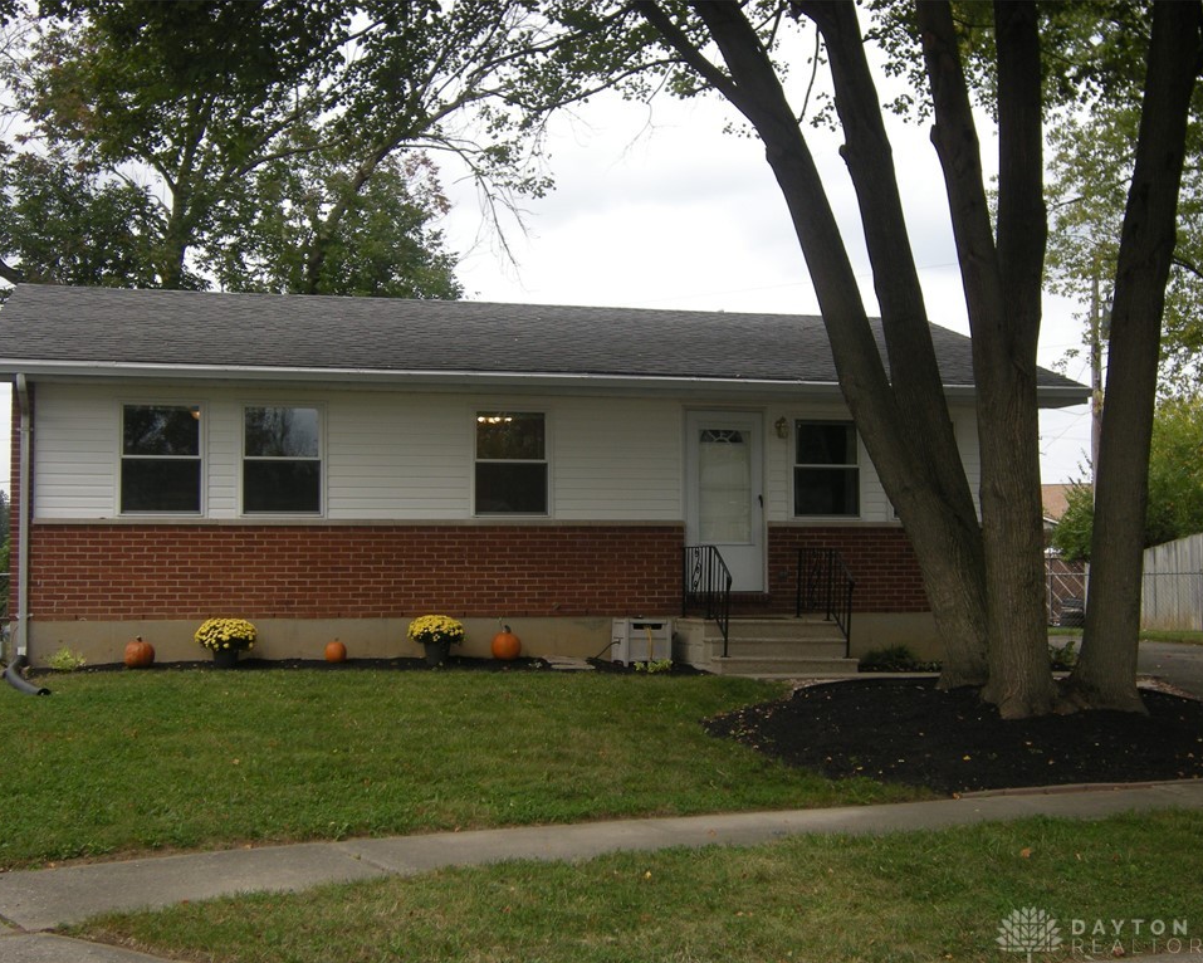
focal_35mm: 47
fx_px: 1674
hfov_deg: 39.5
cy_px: 482
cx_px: 591
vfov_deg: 32.1
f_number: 3.5
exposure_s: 1/316
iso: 64
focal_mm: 7.5
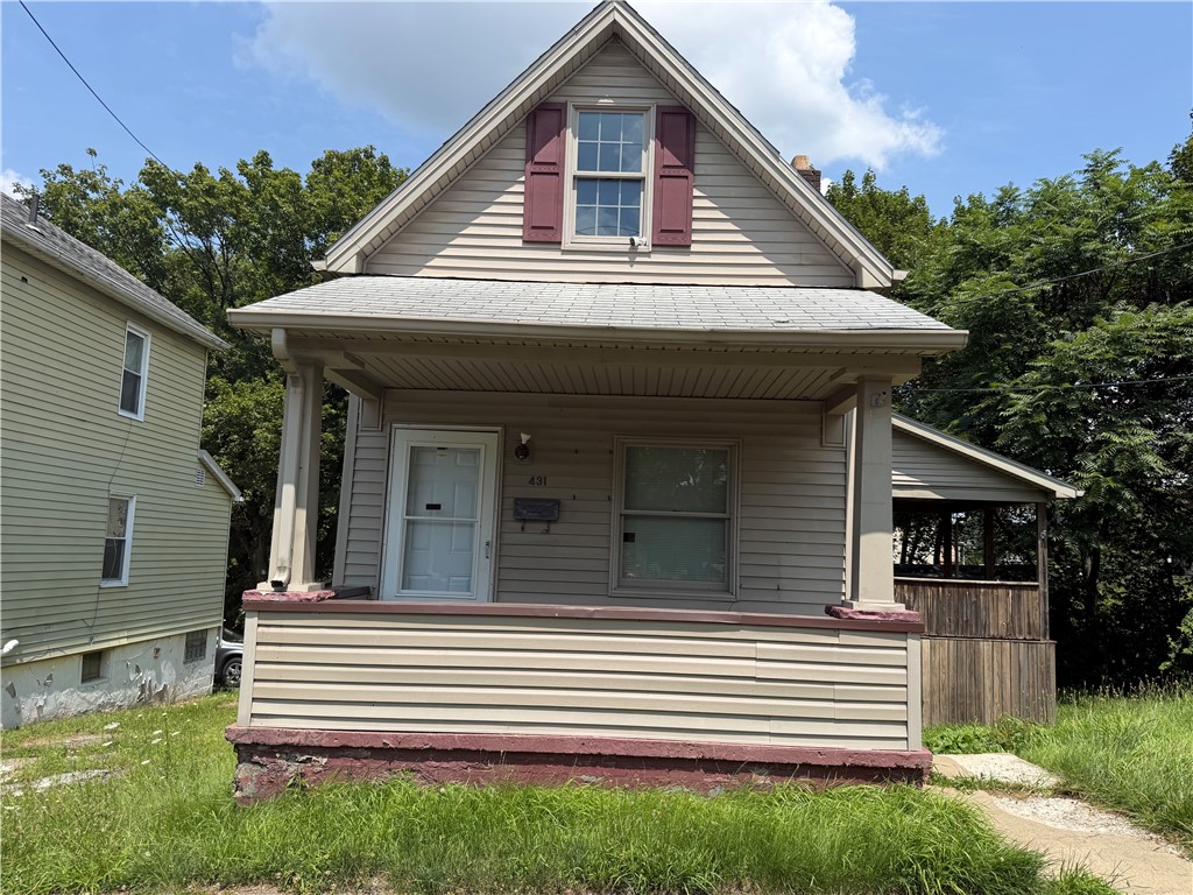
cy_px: 448
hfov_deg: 71.6
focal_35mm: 24
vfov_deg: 56.8
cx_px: 596
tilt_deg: +7.3
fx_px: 827
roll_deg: -1.3
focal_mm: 6.76
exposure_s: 1/4167
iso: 80
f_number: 1.78
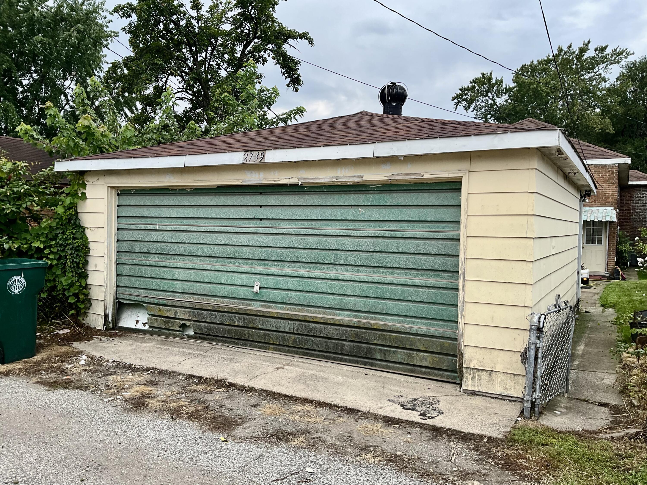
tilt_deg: +0.6
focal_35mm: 29
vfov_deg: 48.2
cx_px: 324
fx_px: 542
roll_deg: -0.1
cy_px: 242
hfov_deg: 61.7
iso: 25
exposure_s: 1/749
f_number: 1.8
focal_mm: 3
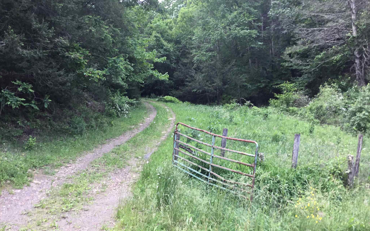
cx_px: 185
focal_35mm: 33
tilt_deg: +1.9
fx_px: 333
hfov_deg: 58.1
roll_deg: -0.6
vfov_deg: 38.3
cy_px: 115
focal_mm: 3.3
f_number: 2.4
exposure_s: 1/120
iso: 40
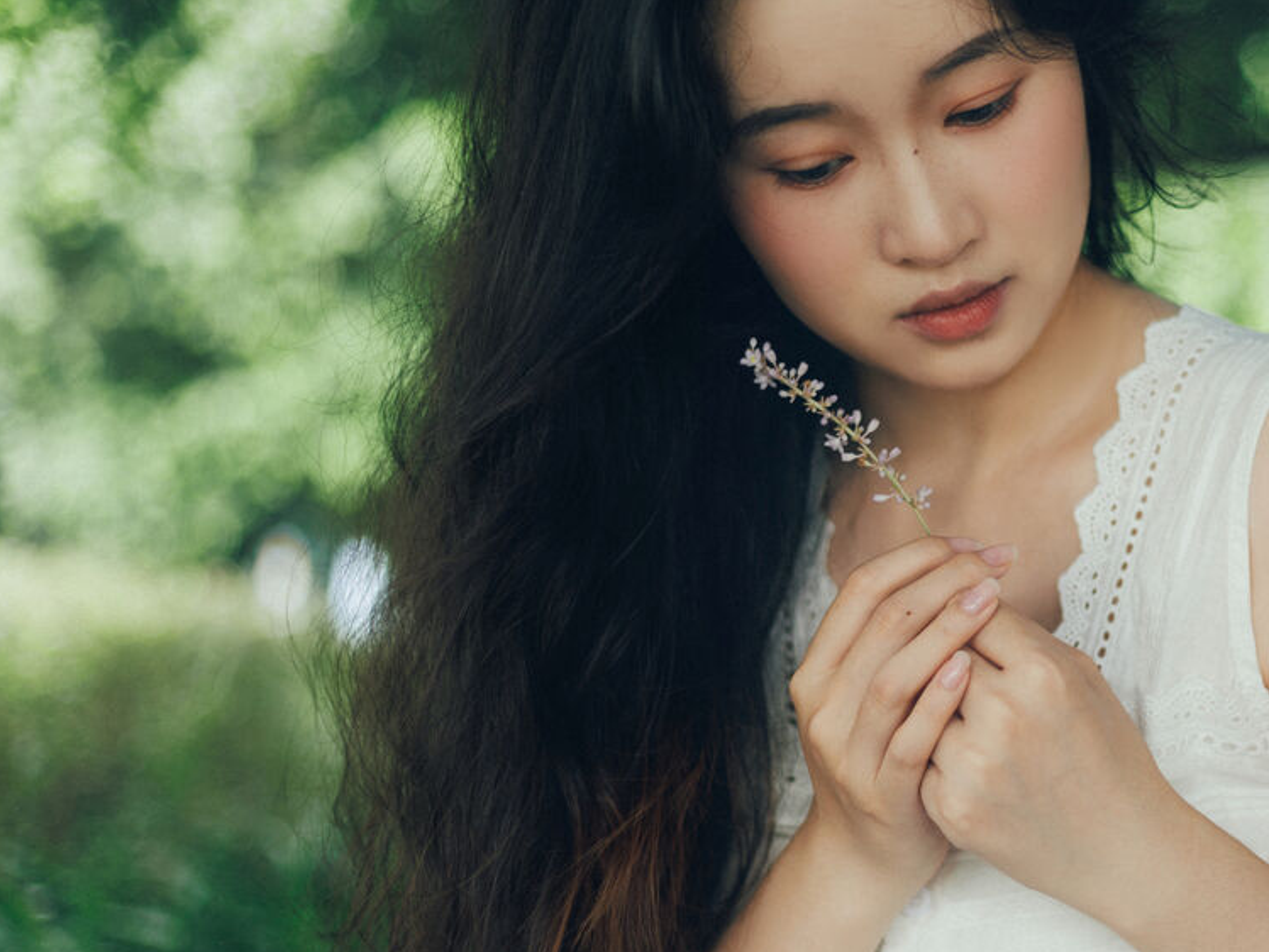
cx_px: 1011
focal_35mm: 77
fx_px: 2823
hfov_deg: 24.9
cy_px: 525
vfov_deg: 19.1
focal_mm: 50
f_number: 2
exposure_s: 1/200
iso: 320
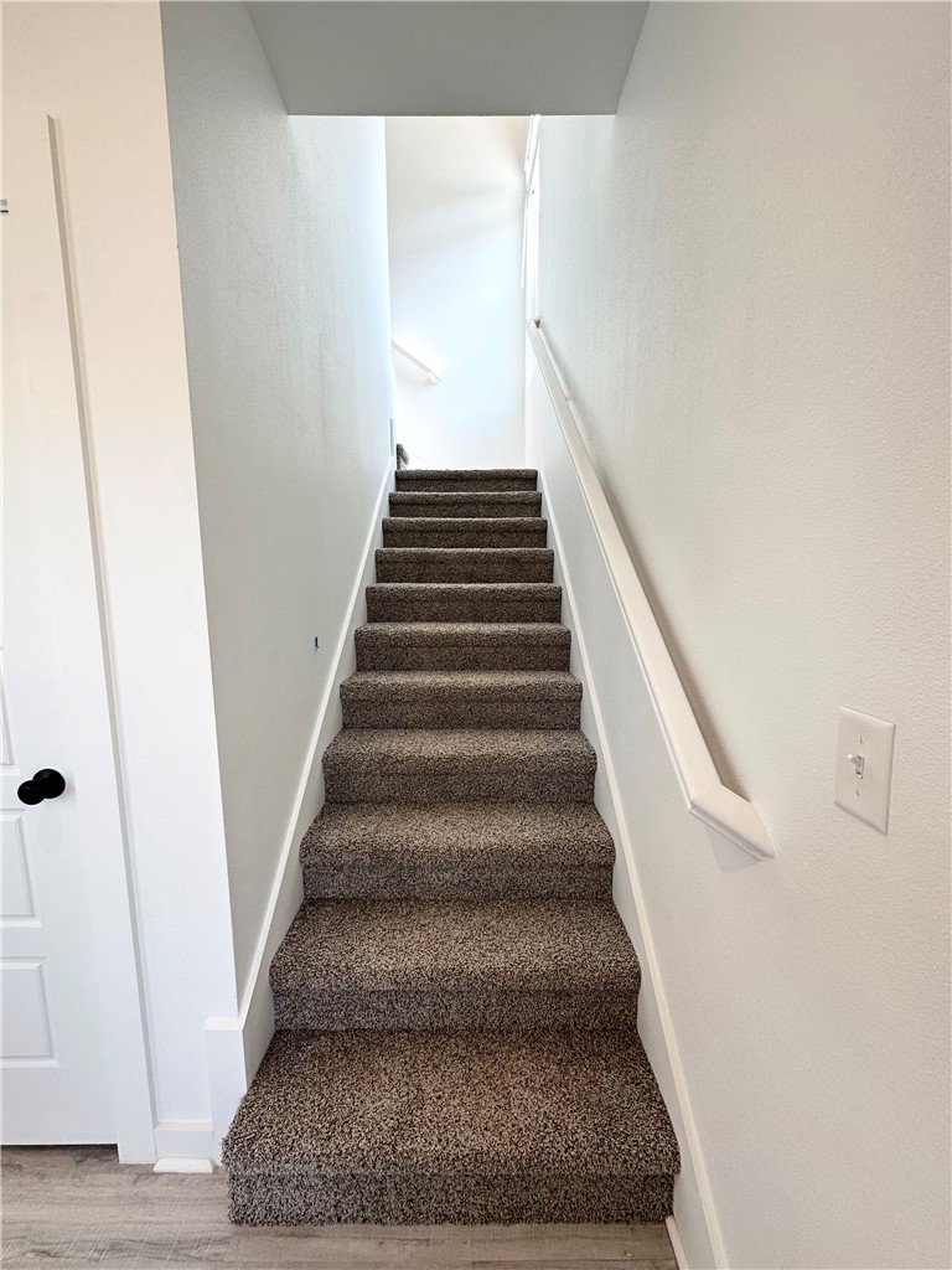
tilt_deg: -7.2
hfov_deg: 85.7
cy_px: 635
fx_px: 513
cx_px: 476
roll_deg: +0.4
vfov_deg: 102.1
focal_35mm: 14
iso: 80
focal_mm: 2.22
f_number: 2.2
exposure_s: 1/120
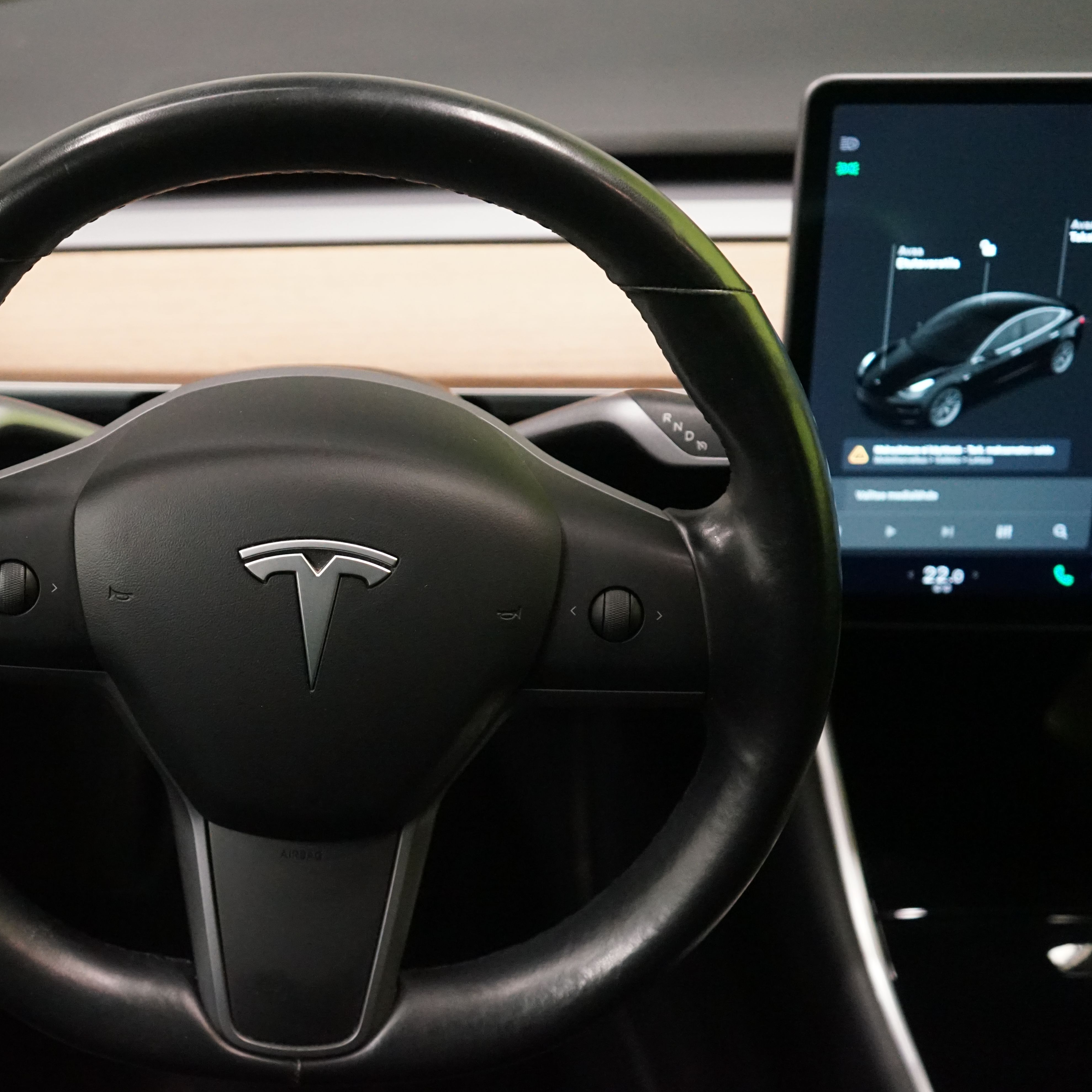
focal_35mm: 49
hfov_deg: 34.1
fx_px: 1749
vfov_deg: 34.7
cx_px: 307
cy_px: 544
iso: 6400
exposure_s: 1/60
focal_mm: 38
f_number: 4
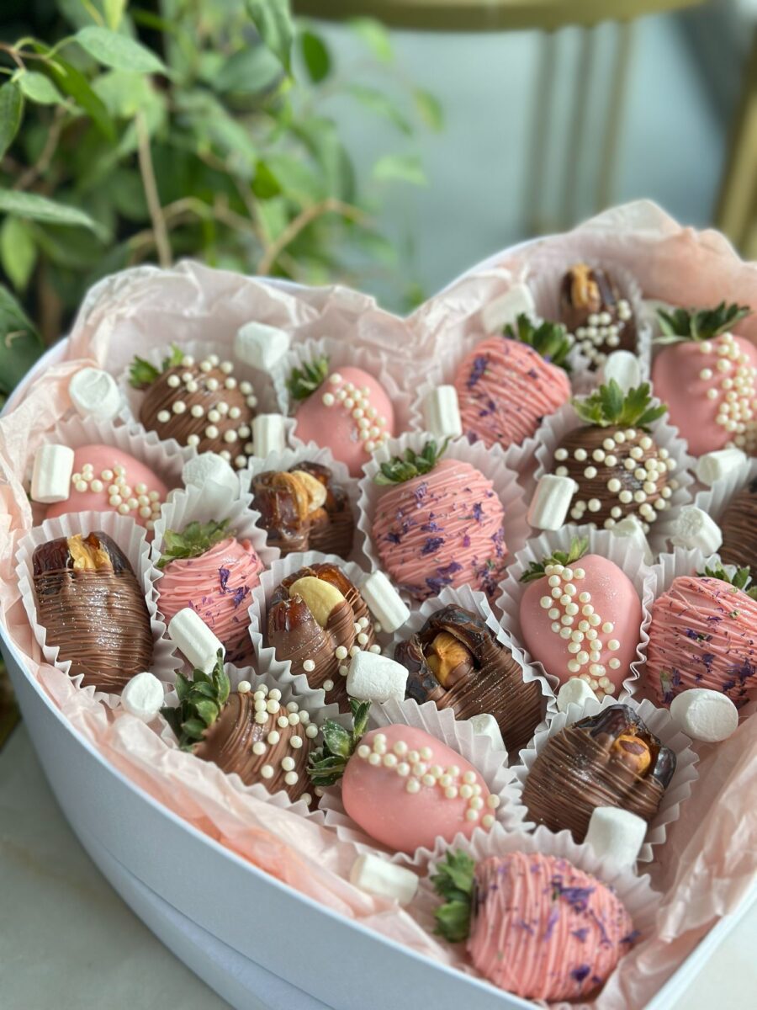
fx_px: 1400
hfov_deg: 30.3
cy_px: 505
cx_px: 378
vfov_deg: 39.7
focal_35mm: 48
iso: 80
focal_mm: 6.86
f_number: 1.78
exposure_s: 1/191
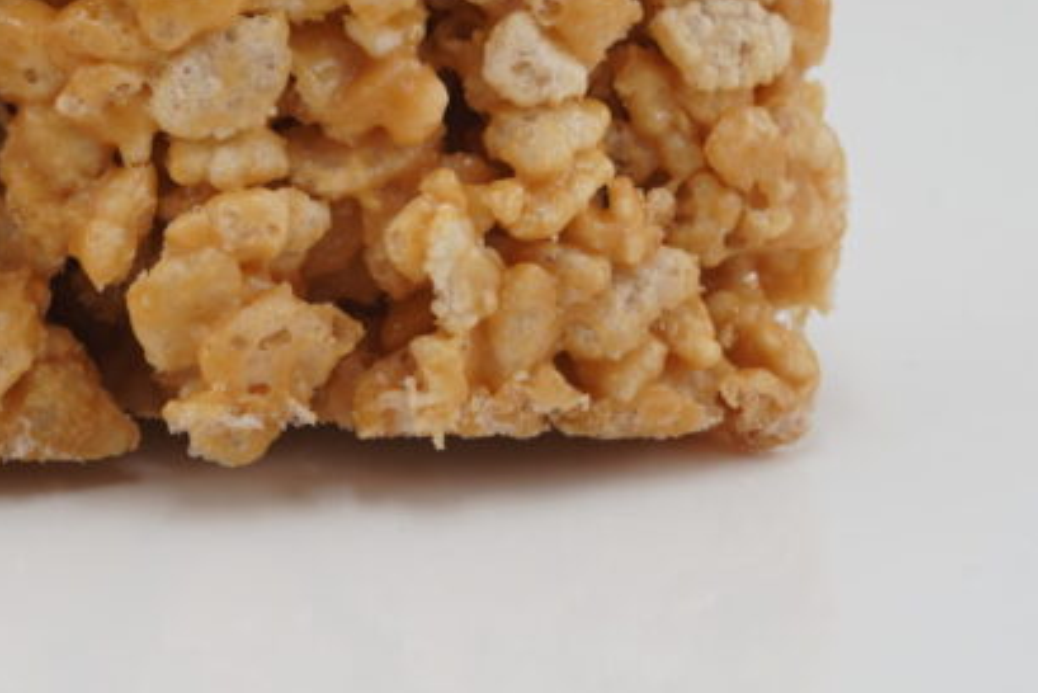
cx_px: 160
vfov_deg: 8.0
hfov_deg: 12.0
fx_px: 4932
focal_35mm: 171
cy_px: 19
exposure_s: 1/40
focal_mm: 70
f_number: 10
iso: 100
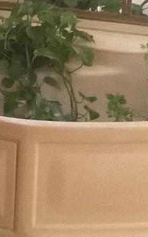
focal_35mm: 132
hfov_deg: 8.8
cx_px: -229
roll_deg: +1.3
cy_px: 0
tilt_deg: -11.1
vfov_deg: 15.5
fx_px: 850
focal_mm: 3
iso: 400
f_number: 1.8
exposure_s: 1/30
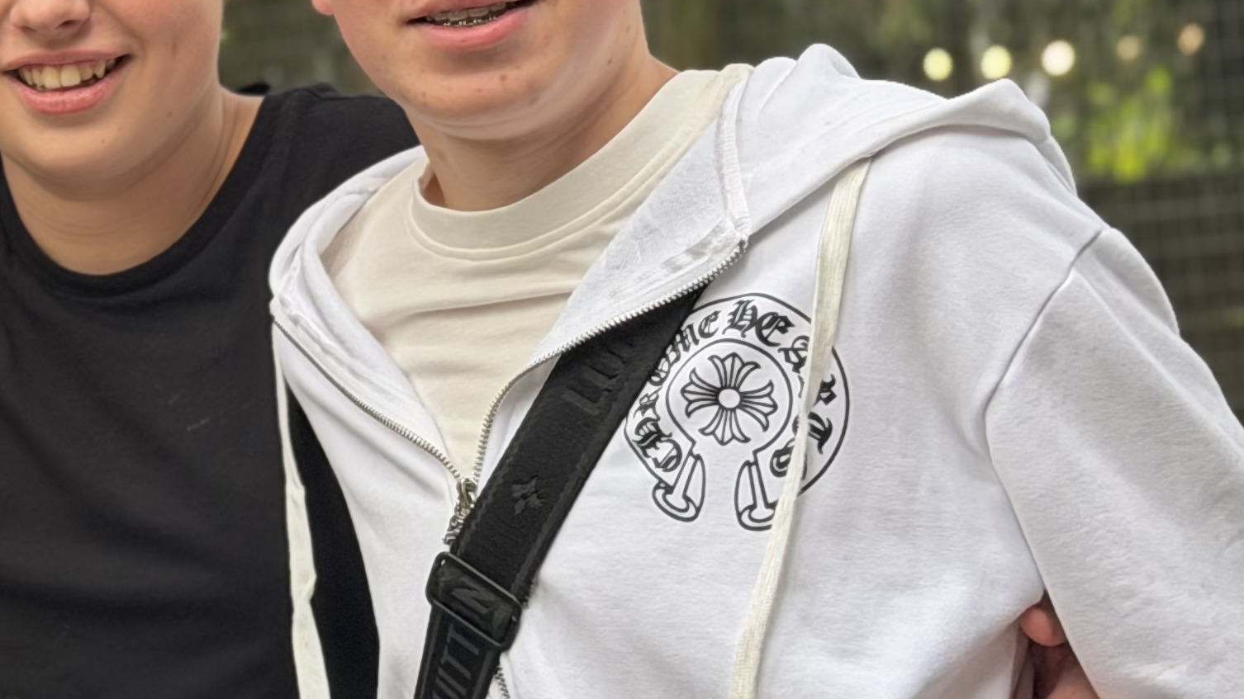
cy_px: 143
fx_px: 4618
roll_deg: +0.0
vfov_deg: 8.6
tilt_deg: +0.5
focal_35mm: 140
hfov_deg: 14.8
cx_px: -264
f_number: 1.78
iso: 64
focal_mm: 6.76
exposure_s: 1/171
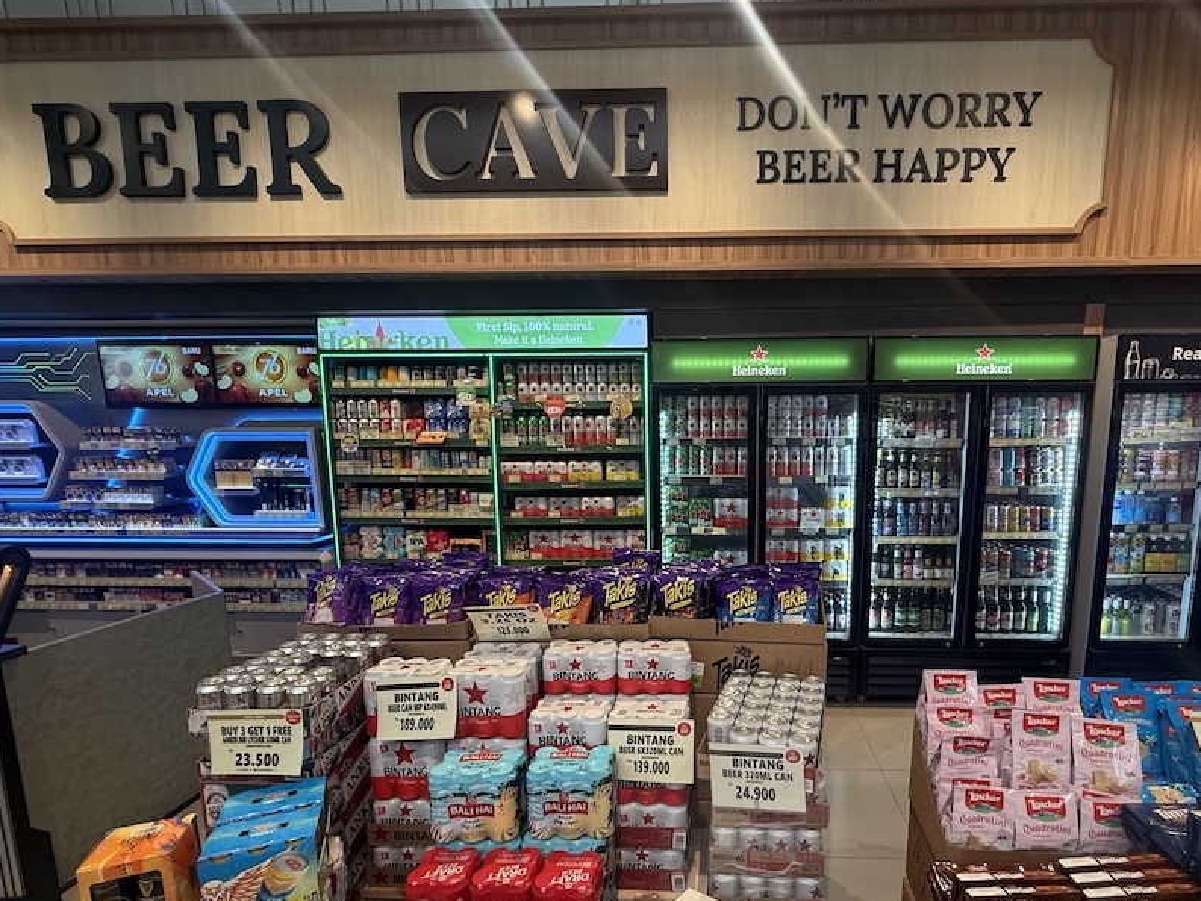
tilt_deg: -7.6
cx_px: 706
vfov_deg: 71.0
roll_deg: +1.3
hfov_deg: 86.9
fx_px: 625
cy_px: 534
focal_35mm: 18
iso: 160
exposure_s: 1/100
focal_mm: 2.22
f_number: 2.2
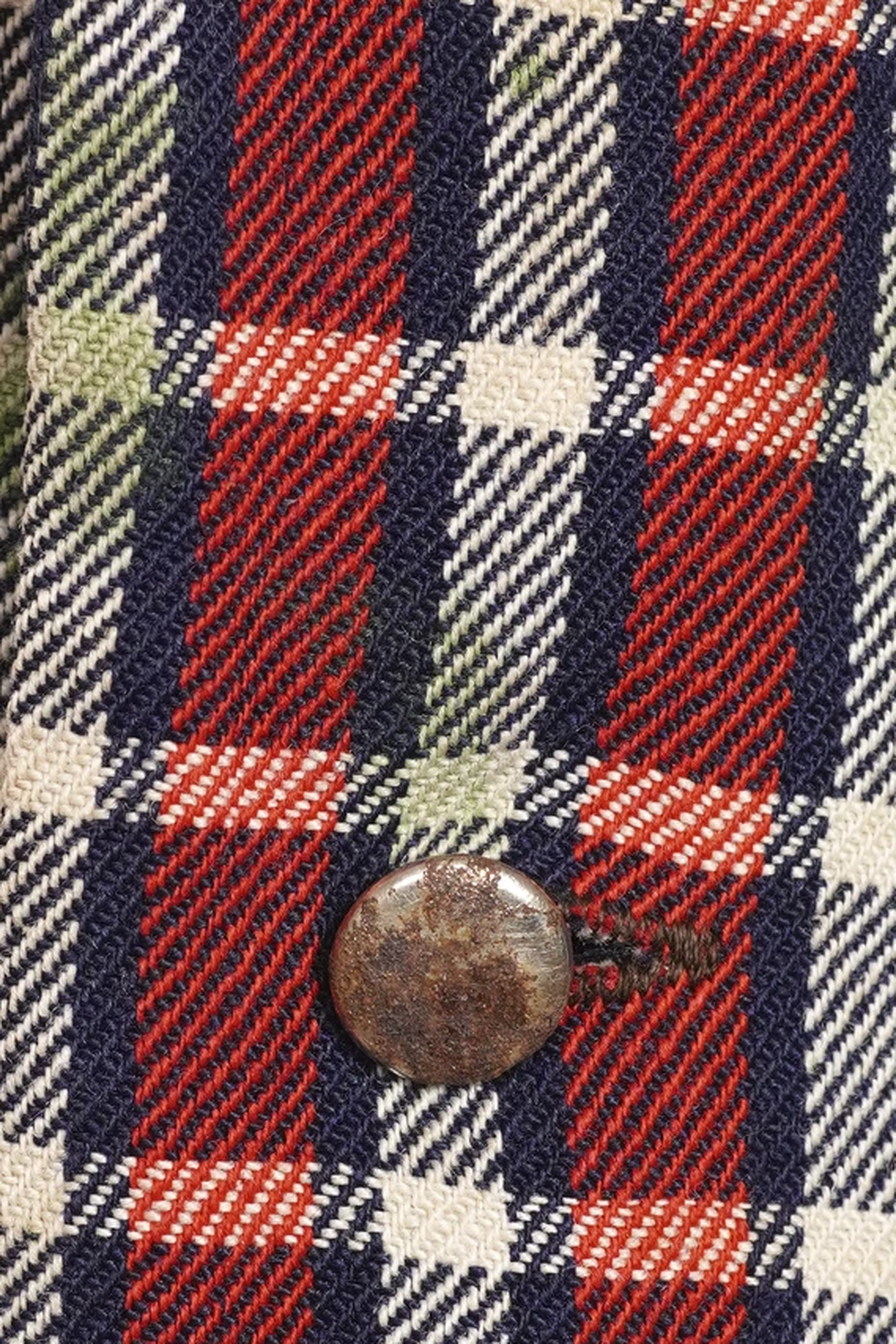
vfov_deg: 12.7
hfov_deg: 8.5
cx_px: 304
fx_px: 6045
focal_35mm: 162
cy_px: 868
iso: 400
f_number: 4.5
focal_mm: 32
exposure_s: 1/50
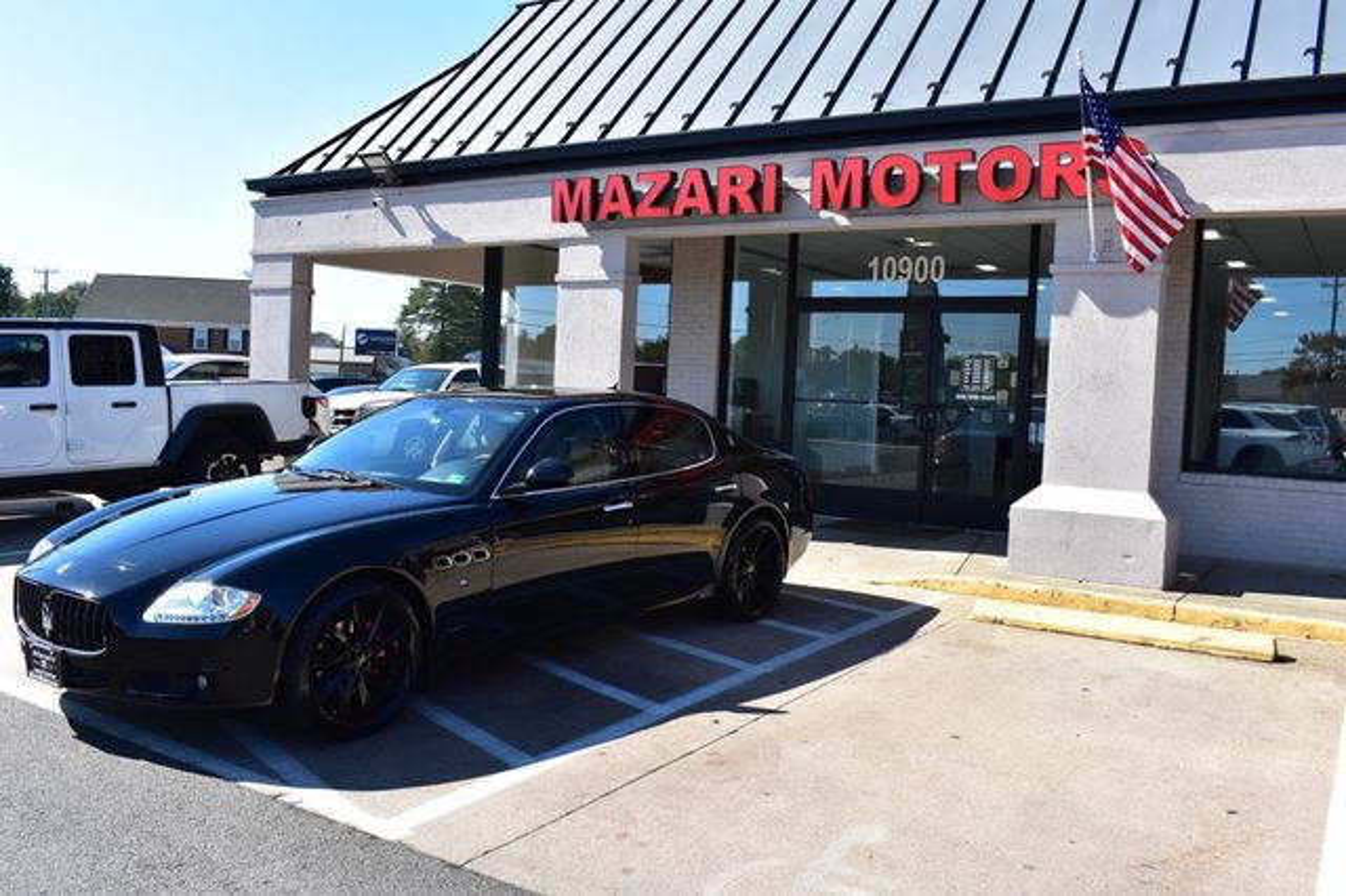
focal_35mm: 30
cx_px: 673
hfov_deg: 62.0
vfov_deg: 43.6
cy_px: 448
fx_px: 1121
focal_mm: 20
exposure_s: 1/320
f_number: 11
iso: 400
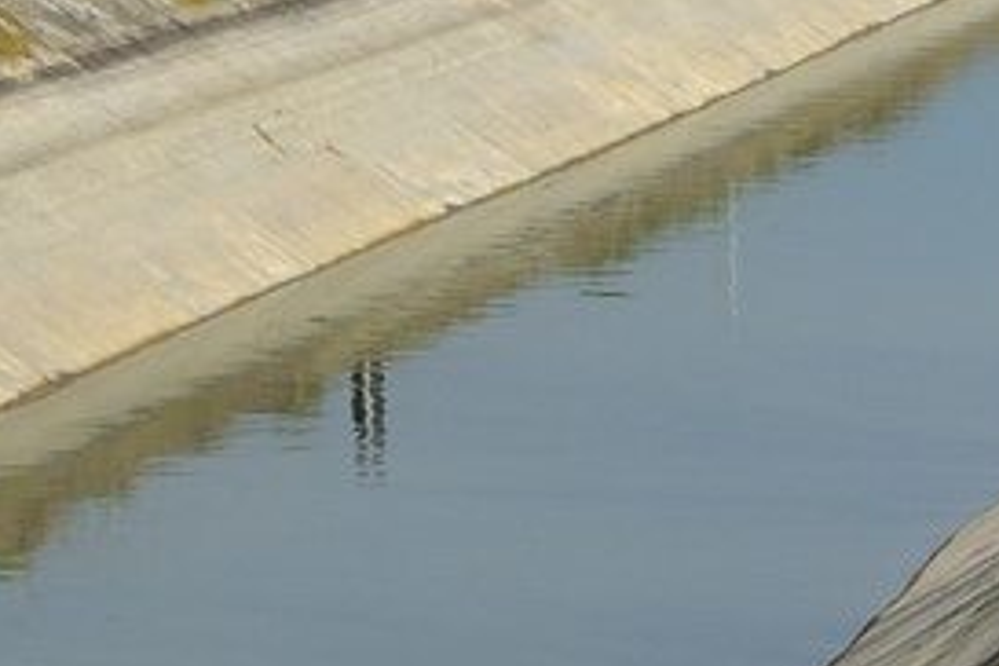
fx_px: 9088
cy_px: -915
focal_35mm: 328
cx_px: -304
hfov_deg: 6.2
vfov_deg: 4.1
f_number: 8
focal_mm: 31
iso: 200
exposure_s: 1/800
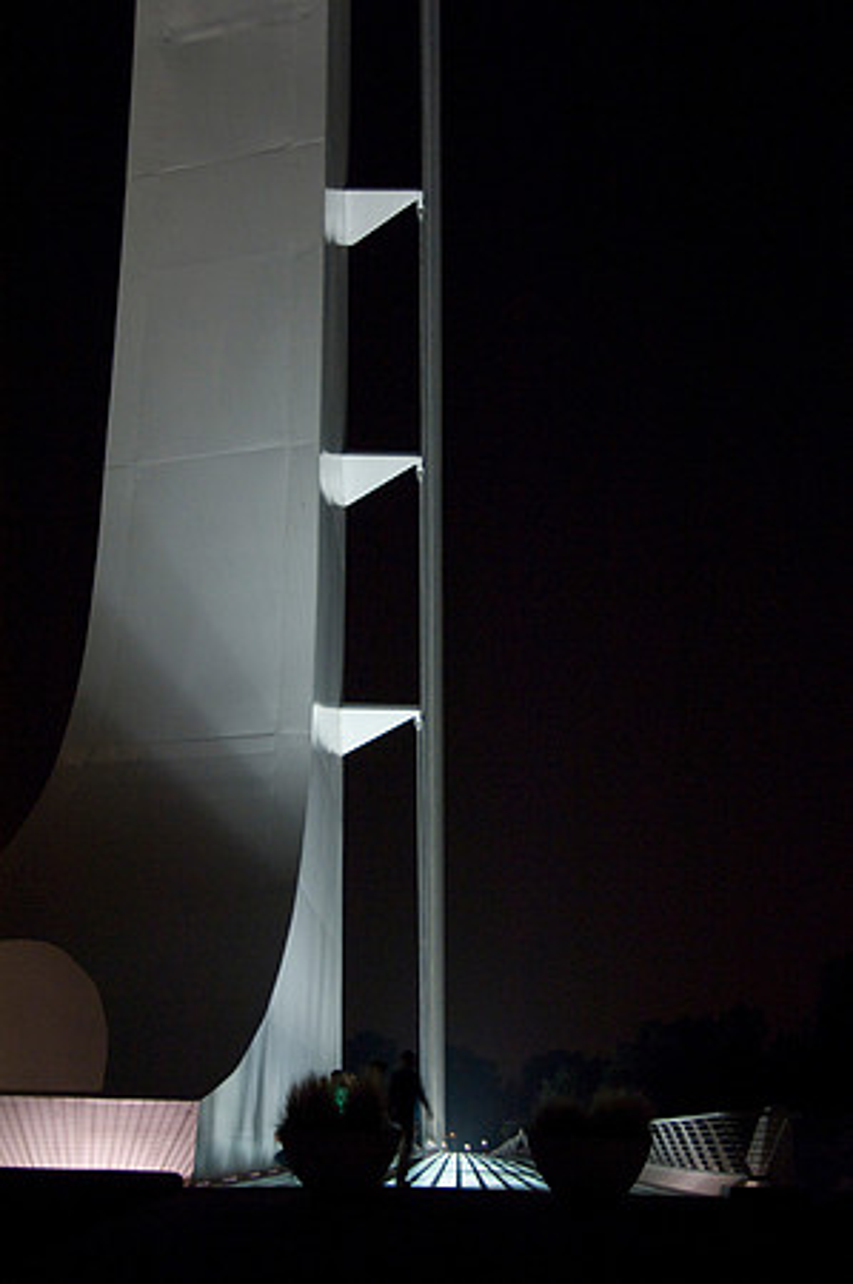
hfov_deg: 28.0
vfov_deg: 41.2
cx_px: 426
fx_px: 1710
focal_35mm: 48
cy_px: 642
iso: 800
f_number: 3.8
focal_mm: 32
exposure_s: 1/6
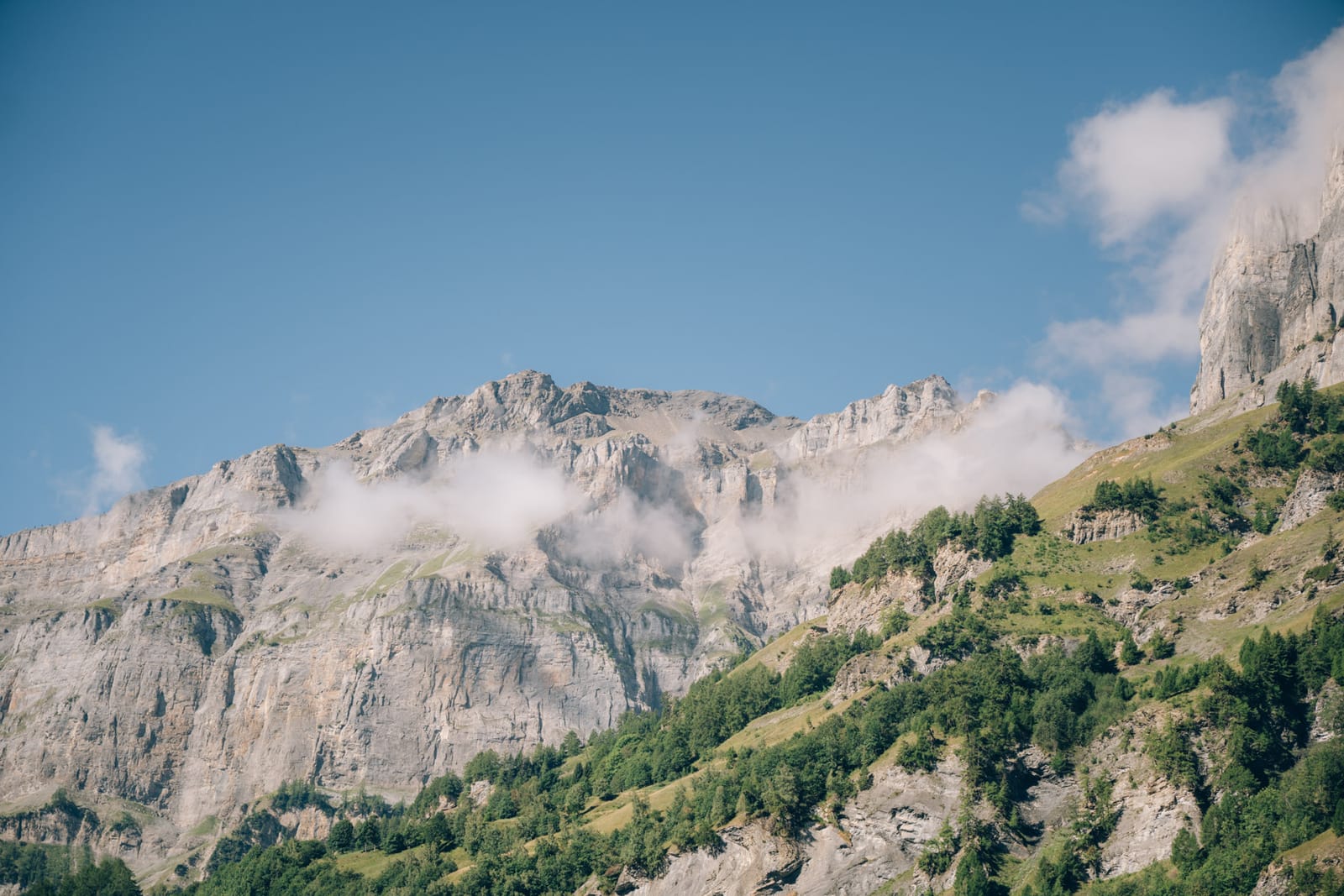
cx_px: 672
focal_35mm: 70
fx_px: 2613
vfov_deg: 19.5
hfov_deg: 28.8
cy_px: 448
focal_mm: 70
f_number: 2.8
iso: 100
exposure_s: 1/1600
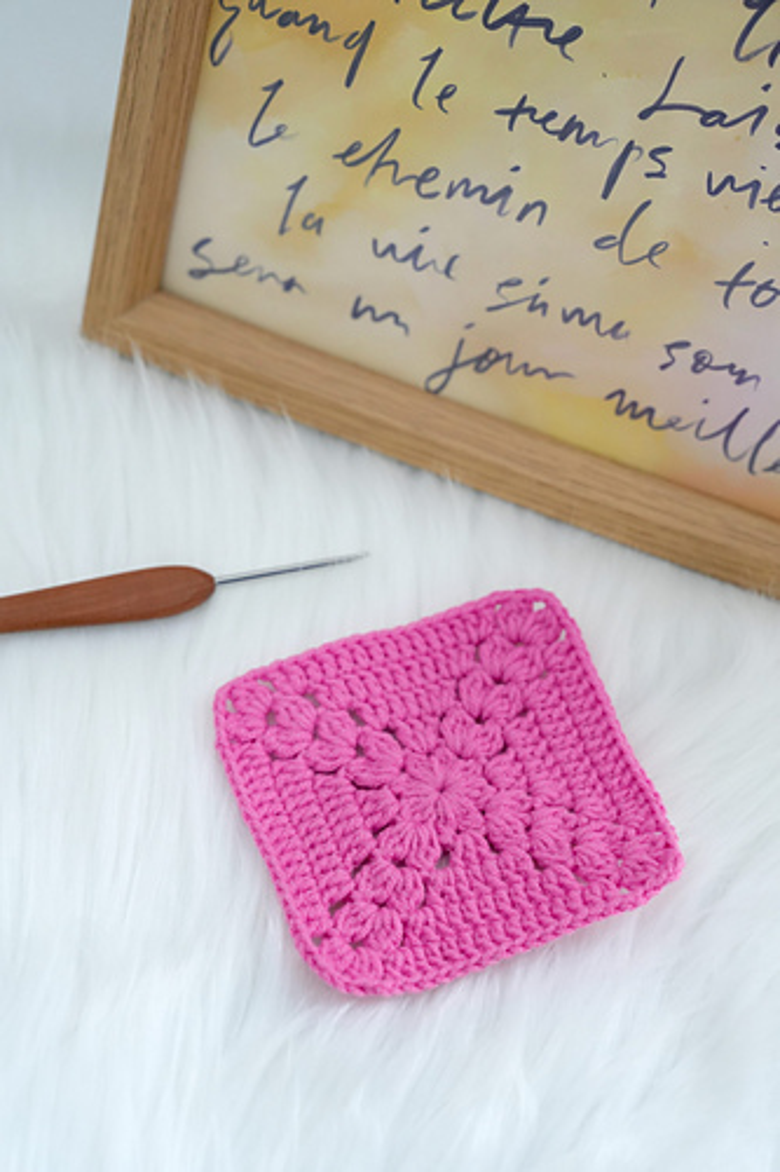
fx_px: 2276
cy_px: 586
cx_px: 390
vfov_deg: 28.9
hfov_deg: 19.4
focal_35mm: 70
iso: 3200
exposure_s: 1/250
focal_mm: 70
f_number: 5
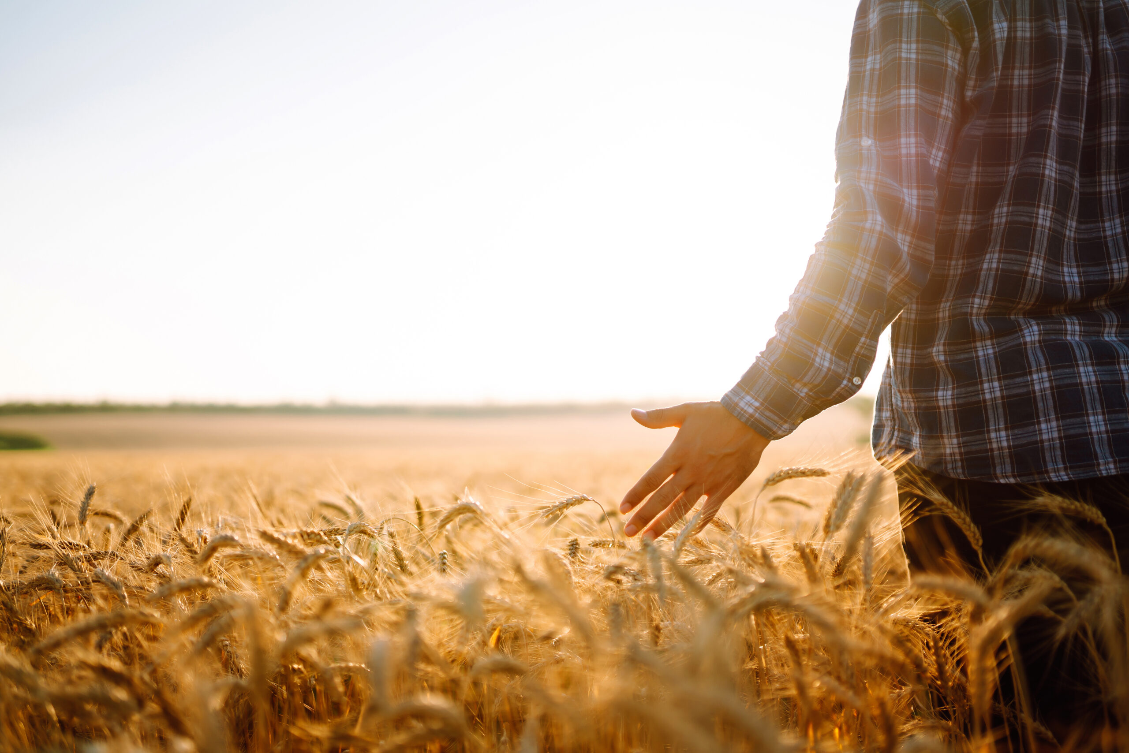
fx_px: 1098
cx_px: 564
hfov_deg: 54.4
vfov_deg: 37.9
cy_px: 376
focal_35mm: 35
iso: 100
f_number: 1.4
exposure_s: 1/3200
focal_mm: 35
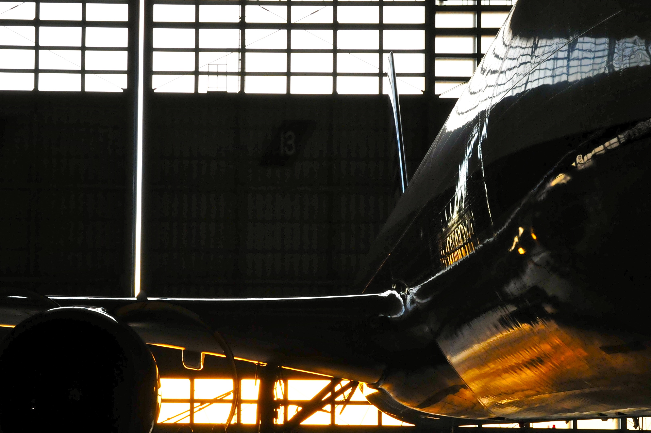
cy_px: 250
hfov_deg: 22.1
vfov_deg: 14.8
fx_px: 1662
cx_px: 255
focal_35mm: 92
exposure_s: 1/160
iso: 1000
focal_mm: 46
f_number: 9
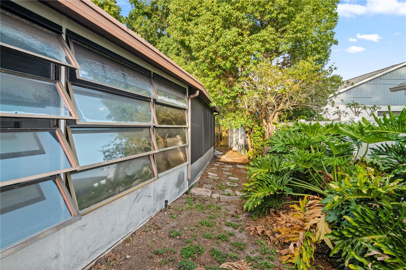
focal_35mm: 16
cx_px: 203
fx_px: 180
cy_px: 135
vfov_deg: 73.6
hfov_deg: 96.8
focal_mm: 16
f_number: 8
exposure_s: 1/8
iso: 200
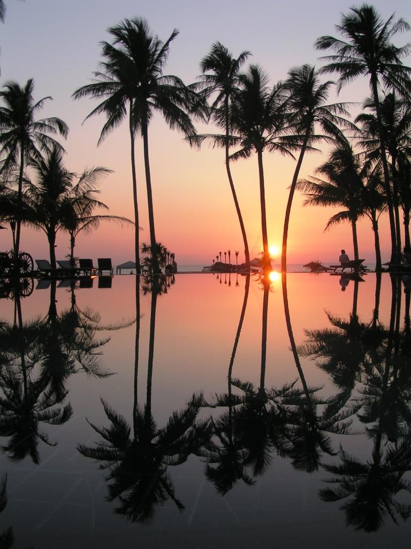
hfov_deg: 37.7
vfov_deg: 49.0
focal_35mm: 38
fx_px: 602
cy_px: 274
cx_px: 206
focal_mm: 5.8
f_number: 5
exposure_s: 1/160
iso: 50
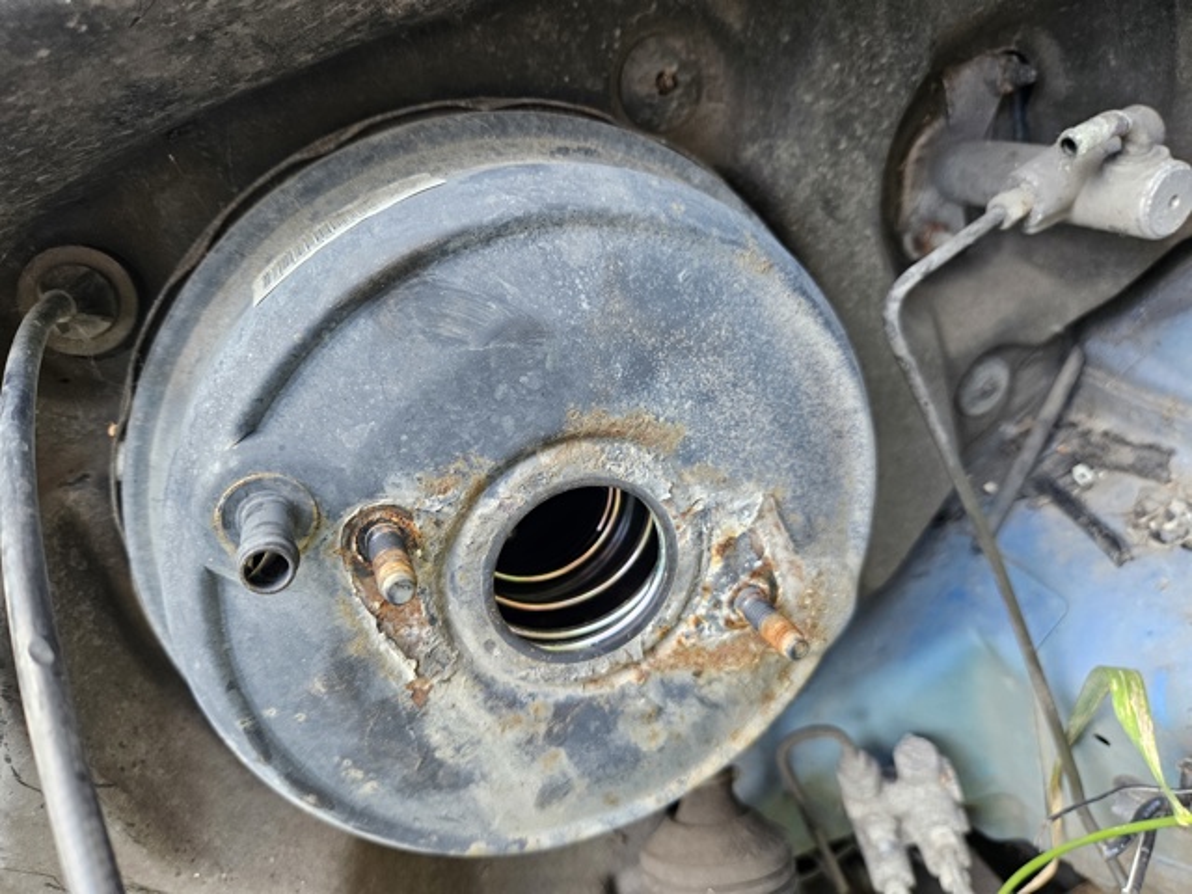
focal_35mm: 23
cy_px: 447
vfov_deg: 58.9
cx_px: 596
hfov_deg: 73.9
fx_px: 792
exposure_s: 1/180
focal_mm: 5.4
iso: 200
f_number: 1.8
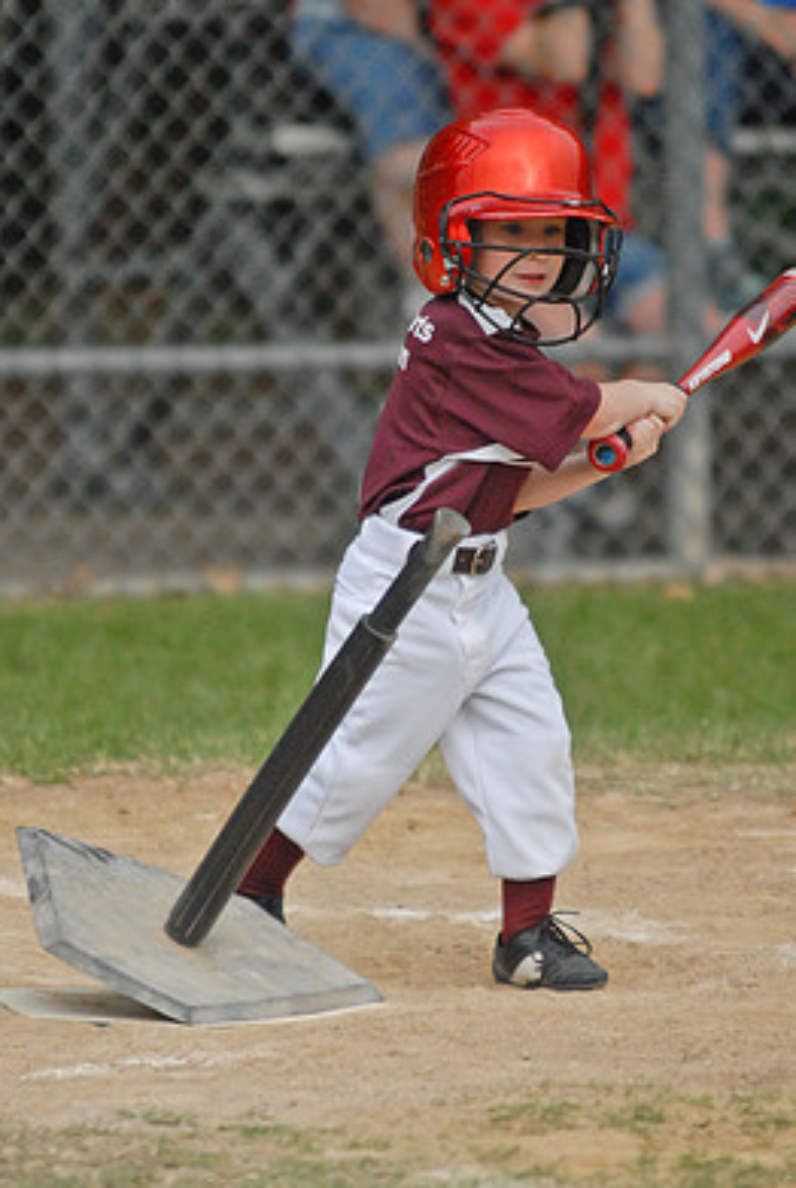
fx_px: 11401
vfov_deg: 6.0
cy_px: 586
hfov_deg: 4.0
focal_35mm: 345
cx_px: 418
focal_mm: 200
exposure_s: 1/6400
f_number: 2.8
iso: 1000
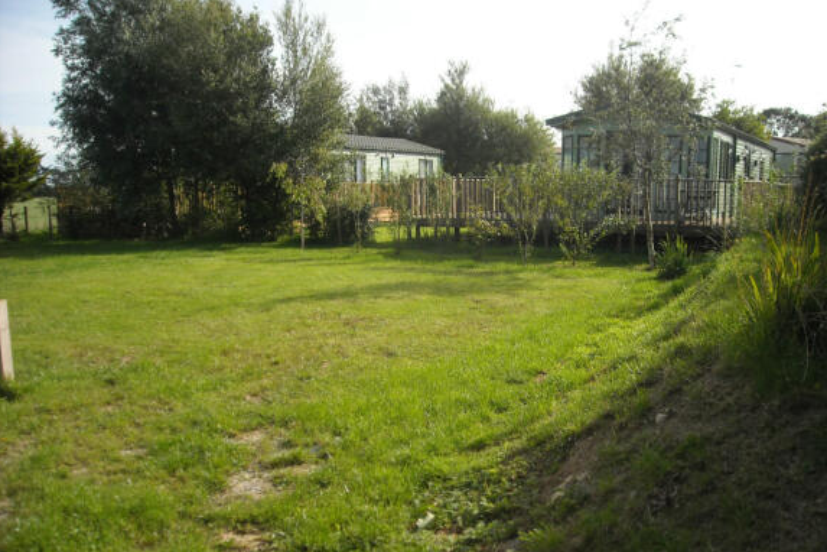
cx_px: 416
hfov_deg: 51.9
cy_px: 291
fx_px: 850
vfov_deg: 35.9
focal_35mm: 37
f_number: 5.6
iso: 64
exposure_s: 1/184
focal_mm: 5.7
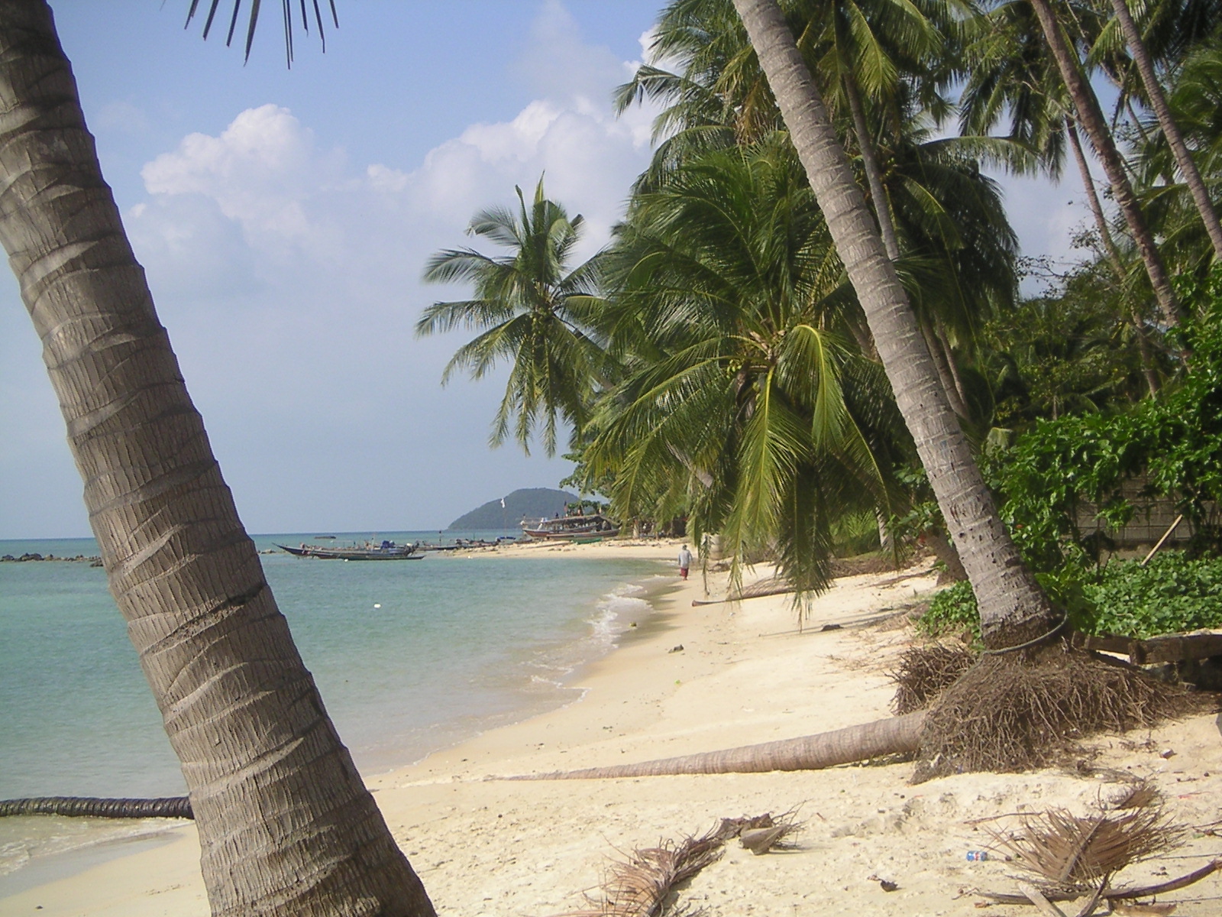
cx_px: 611
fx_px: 2224
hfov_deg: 30.7
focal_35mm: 63
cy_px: 458
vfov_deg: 23.3
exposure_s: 1/180
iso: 64
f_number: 8
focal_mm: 8.2
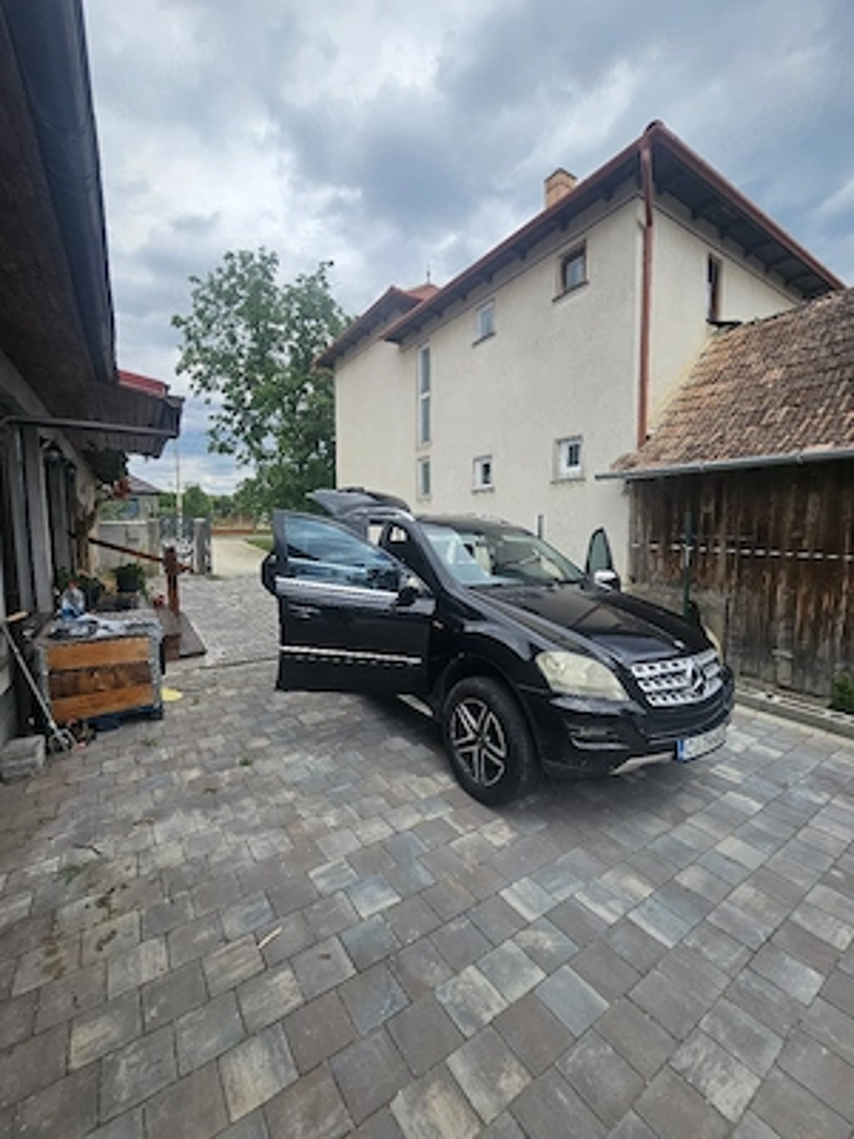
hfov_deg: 89.9
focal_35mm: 13
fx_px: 428
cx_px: 427
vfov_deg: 106.2
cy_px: 570
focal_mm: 2.2
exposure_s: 1/2000
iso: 50
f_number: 2.2
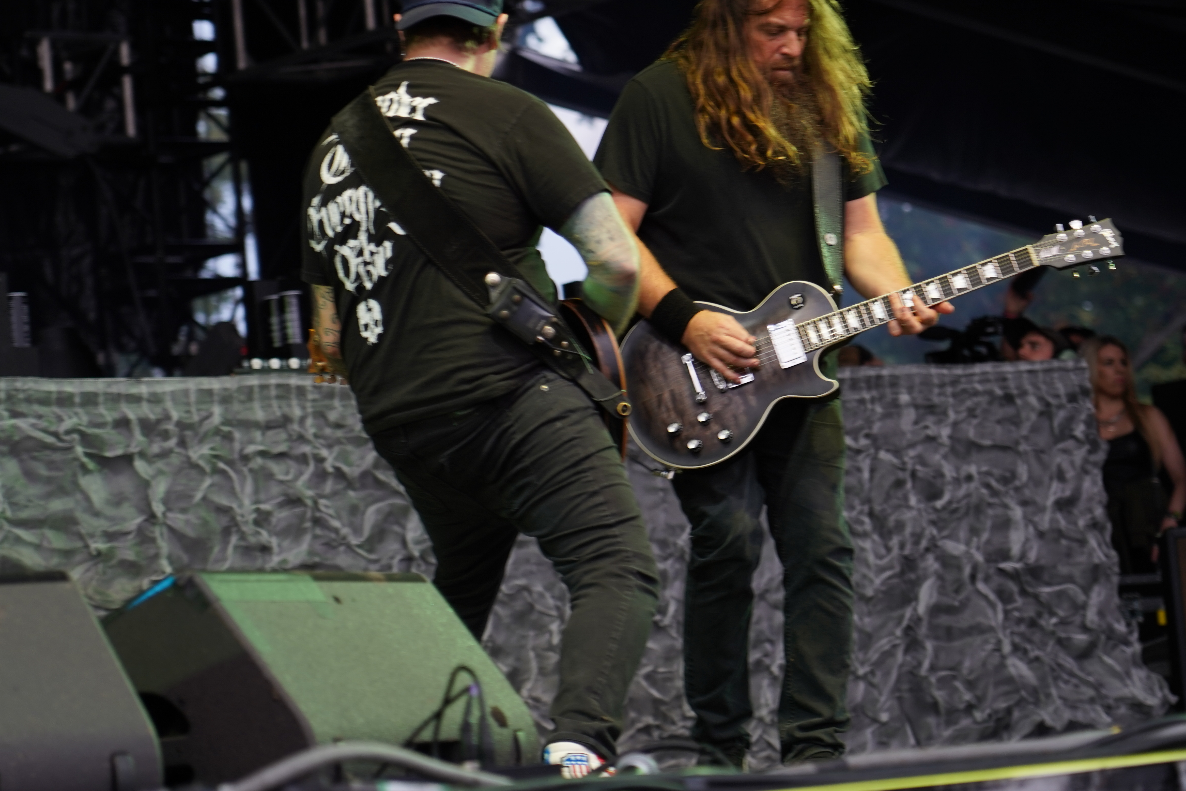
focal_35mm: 135
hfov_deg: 15.2
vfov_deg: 10.2
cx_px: 605
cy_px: 285
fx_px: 4447
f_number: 4
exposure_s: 1/125
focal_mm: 105
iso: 320
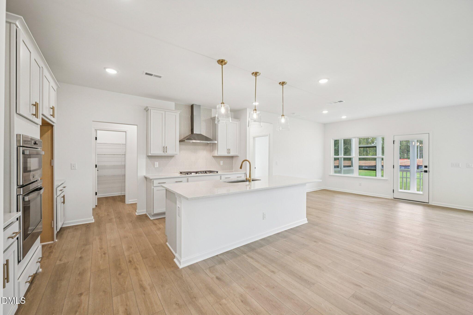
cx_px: 236
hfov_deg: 104.3
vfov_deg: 81.2
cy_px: 158
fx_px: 184
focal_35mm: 14
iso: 200
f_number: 8
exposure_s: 1/15
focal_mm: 14
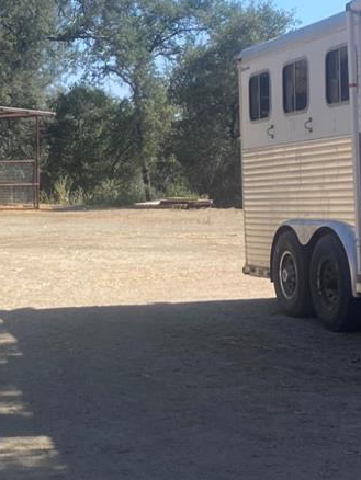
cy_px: 242
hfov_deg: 16.2
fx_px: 1236
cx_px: -27
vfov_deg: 22.0
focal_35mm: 89
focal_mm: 4.25
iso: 32
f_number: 1.8
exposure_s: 1/1927
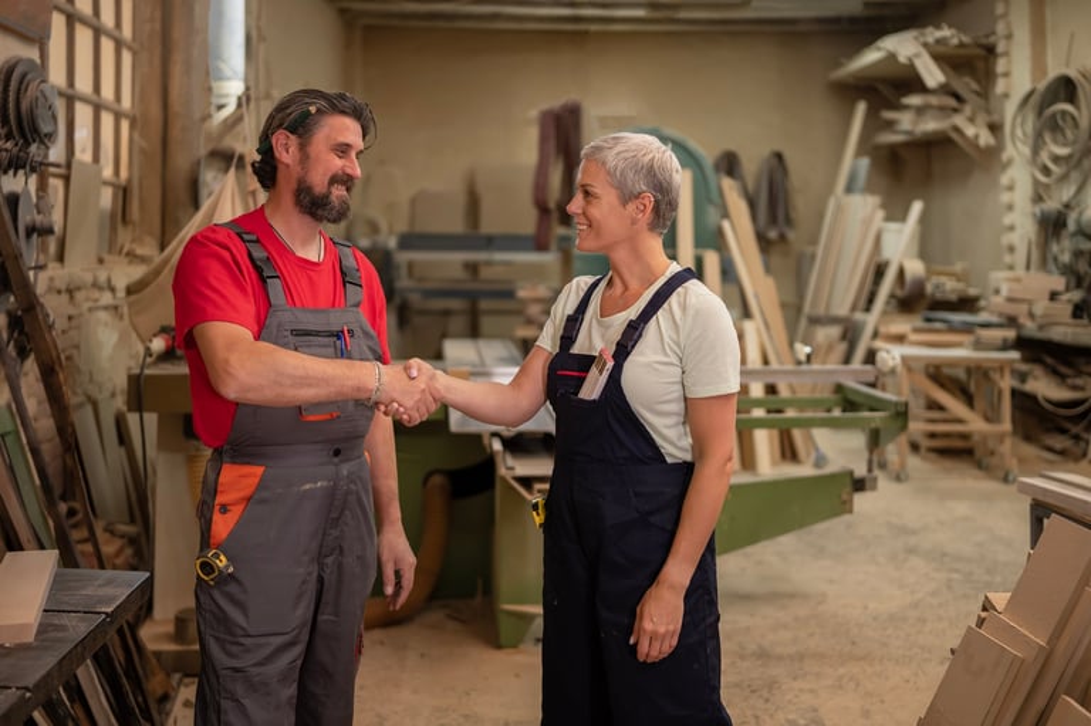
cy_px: 363
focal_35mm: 35
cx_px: 546
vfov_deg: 37.8
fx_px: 1060
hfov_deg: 54.5
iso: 640
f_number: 1.4
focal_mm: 35
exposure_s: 1/500
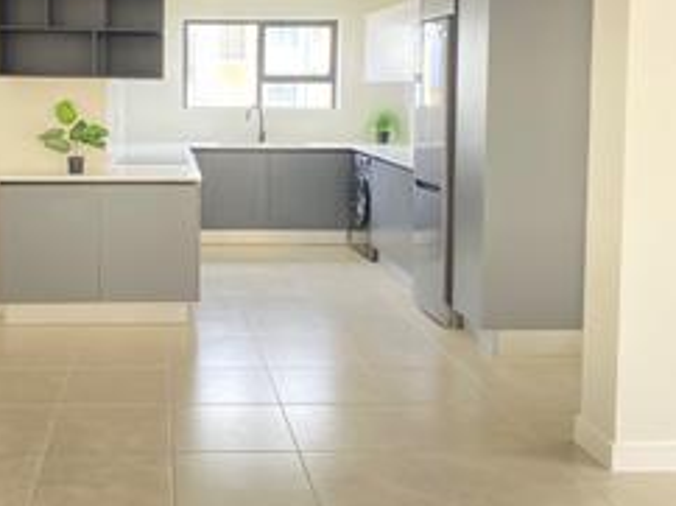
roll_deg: -0.2
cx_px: 179
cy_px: 148
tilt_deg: -3.8
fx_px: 839
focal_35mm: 43
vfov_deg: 33.1
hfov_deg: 42.7
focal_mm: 4.25
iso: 32
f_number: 1.8
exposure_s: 1/122
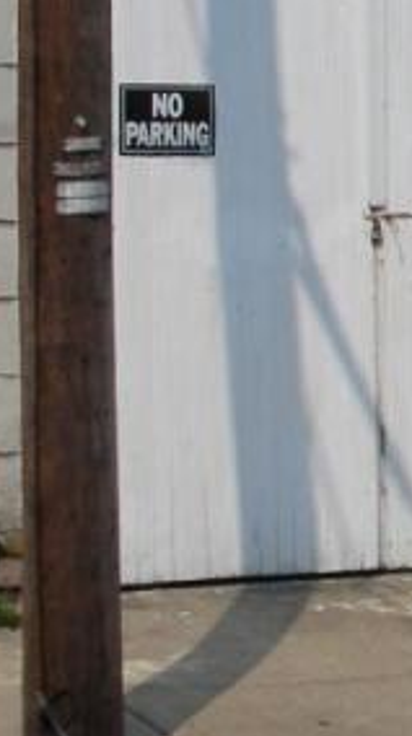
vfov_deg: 11.8
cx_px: 899
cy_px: -10
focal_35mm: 181
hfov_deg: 6.4
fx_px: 3528
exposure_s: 1/148
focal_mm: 7.7
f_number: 9.9
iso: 50
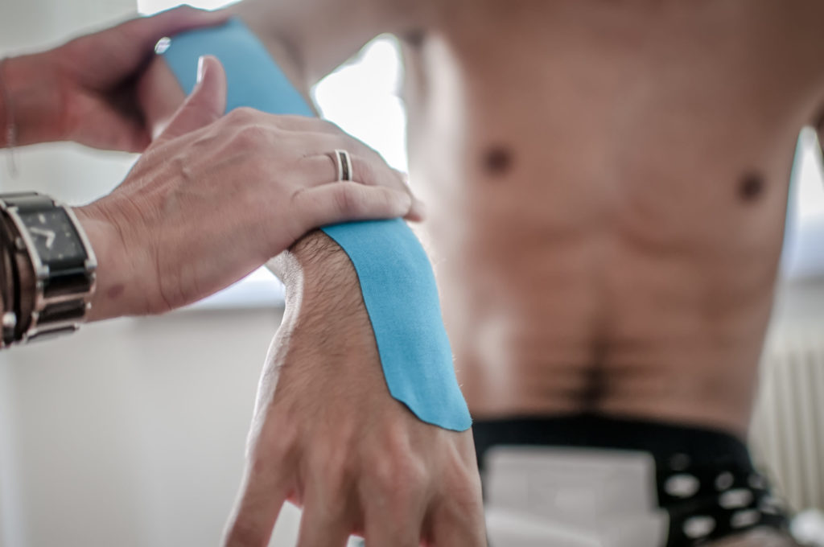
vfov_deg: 25.7
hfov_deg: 37.9
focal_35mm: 52
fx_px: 1200
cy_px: 274
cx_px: 412
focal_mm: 35
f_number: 1.8
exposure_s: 1/125
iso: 400
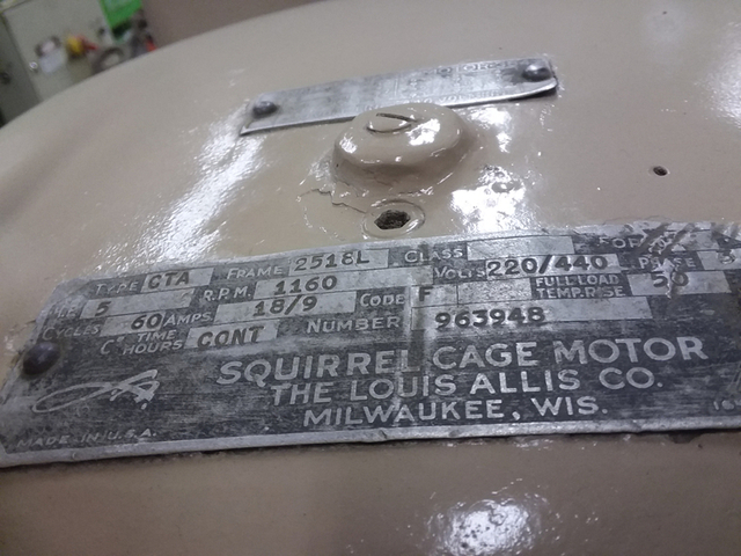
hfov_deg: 61.7
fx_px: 621
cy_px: 278
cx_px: 370
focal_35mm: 29
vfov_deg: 48.2
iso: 80
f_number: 1.9
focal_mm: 2.47
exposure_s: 1/30
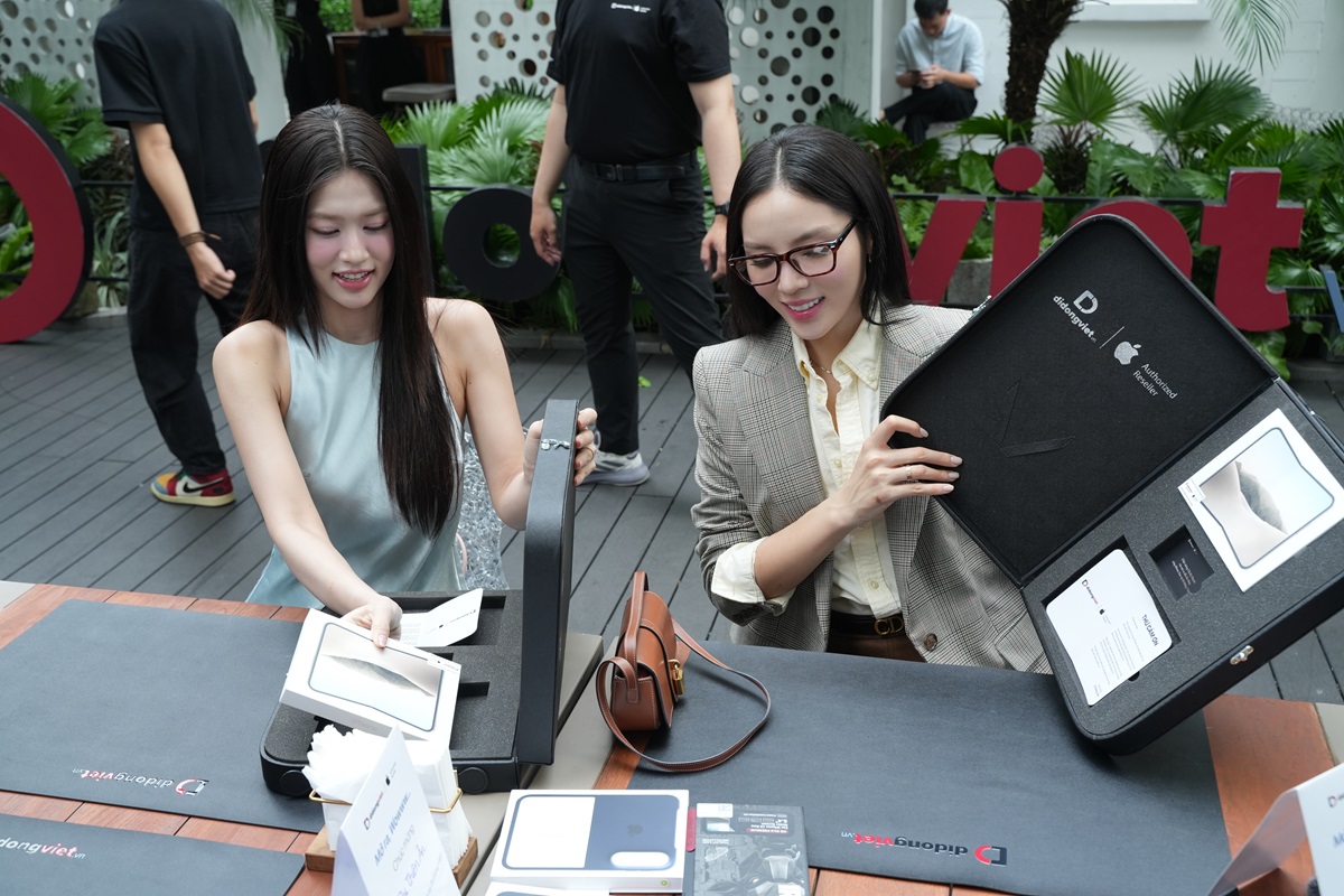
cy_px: 448
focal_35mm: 37
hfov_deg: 51.9
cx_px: 672
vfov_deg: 35.9
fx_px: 1381
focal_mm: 37
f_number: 6.3
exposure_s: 1/250
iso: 800
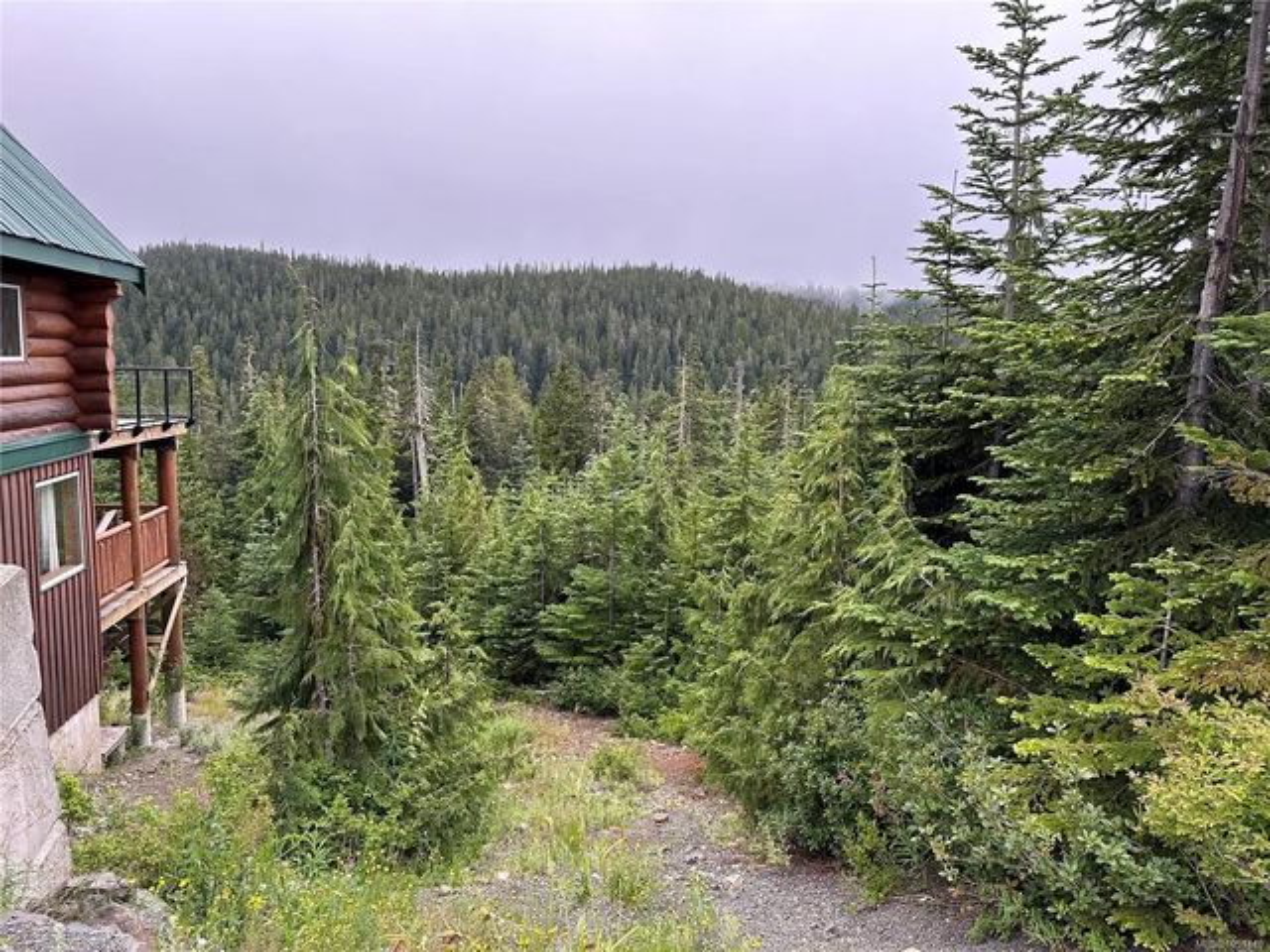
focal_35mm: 24
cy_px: 476
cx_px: 635
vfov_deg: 56.8
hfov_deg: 71.6
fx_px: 881
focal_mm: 6.86
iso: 80
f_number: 1.78
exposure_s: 1/417
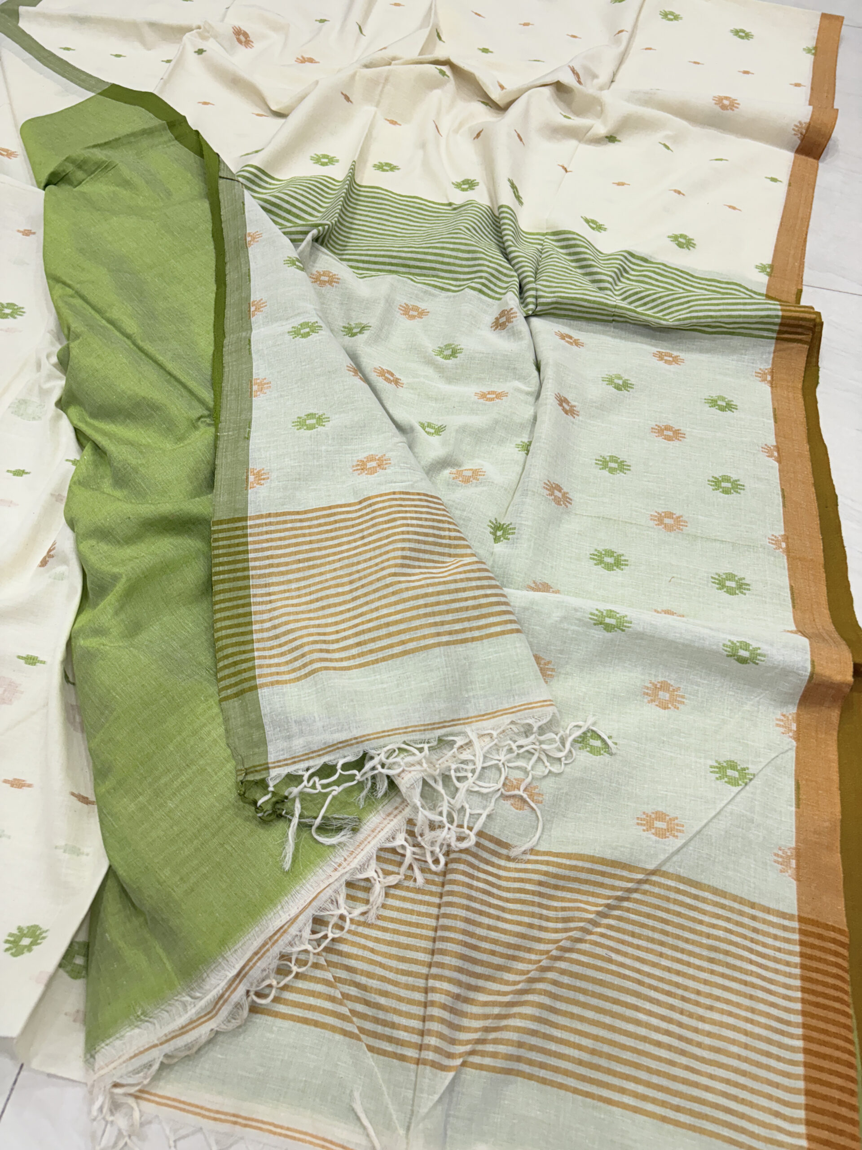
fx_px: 863
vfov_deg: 67.3
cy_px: 575
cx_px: 431
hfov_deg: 53.1
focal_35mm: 26
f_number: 1.6
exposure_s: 1/100
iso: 100
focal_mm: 5.96
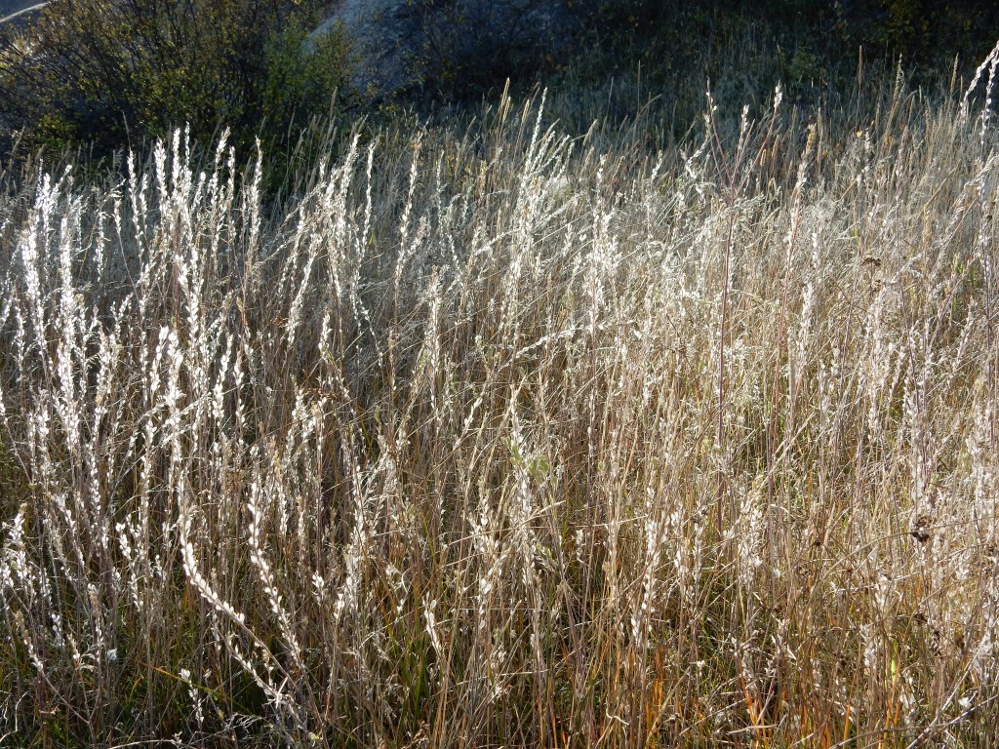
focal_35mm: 51
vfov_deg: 28.6
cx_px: 500
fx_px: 1472
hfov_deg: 37.5
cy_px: 374
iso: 125
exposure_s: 1/250
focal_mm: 9
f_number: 4.5
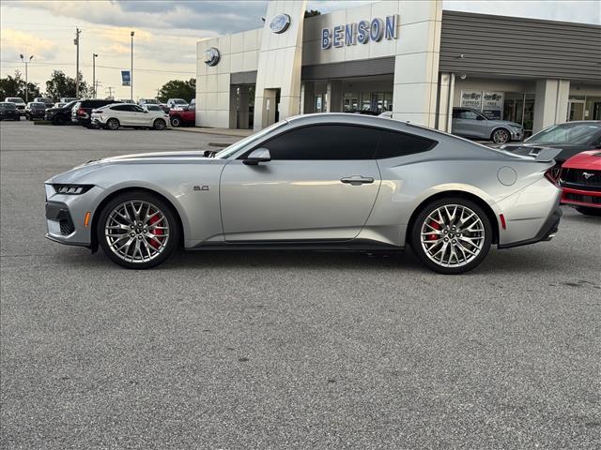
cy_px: 225
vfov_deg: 30.3
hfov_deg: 39.7
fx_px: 833
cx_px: 300
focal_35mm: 48
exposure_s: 1/347
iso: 64
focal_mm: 6.76
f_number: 1.78
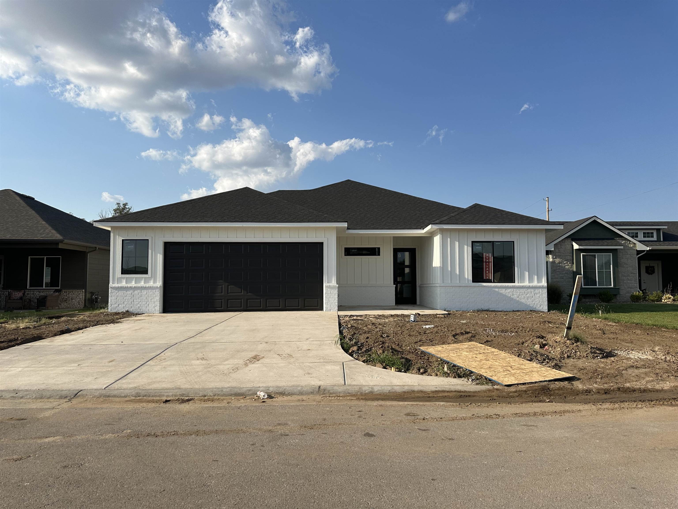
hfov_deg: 71.6
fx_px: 470
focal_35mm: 24
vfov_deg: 56.8
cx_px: 339
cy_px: 254
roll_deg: +0.0
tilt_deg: +3.7
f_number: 1.78
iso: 80
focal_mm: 6.86
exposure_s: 1/4545
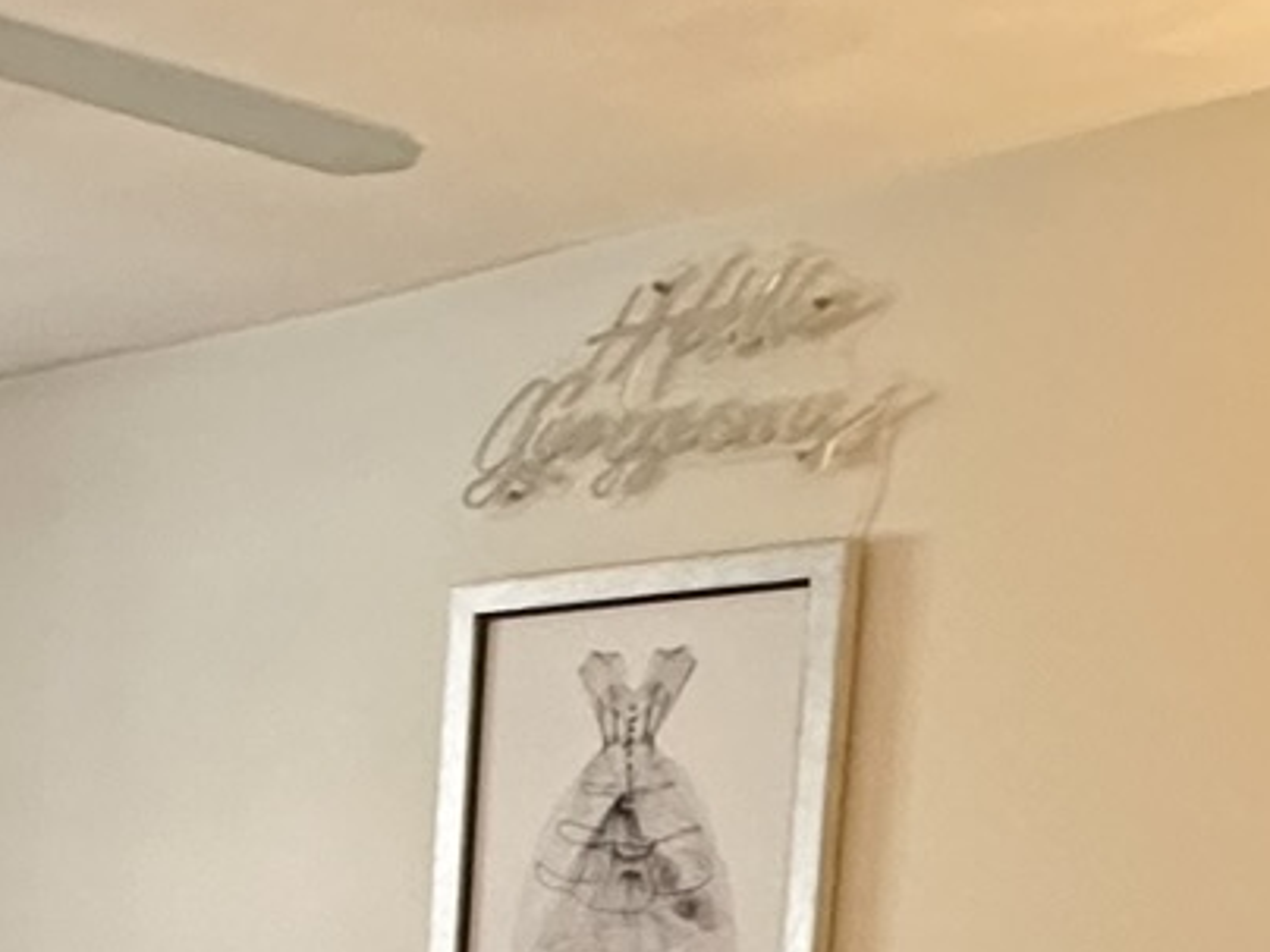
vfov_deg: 18.7
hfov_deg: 24.6
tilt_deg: -8.5
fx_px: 2605
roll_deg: -0.6
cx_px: -283
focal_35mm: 71
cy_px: 1364
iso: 800
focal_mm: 2.22
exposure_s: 1/60
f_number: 2.2
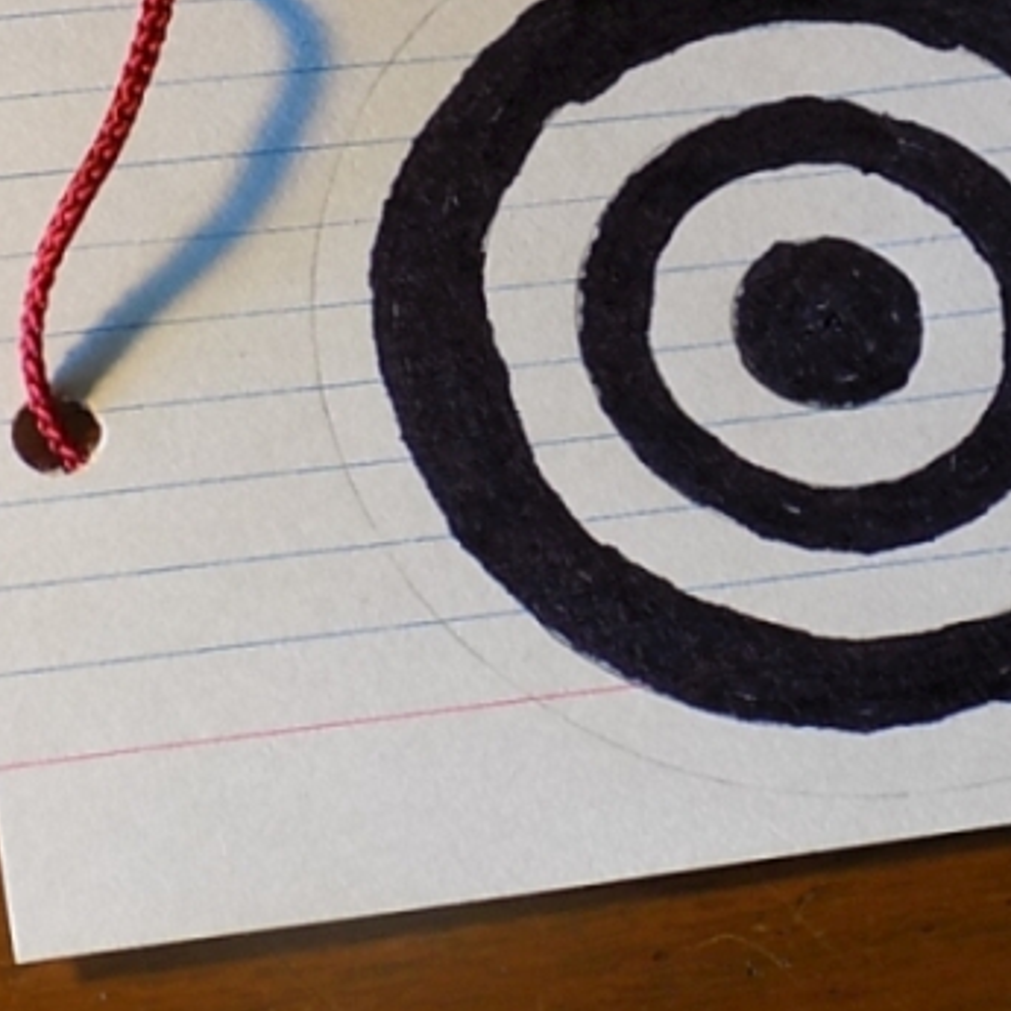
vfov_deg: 12.8
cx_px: 302
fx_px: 4494
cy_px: 529
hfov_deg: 12.8
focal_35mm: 136
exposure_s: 1/6
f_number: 4
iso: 80
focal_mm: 10.5
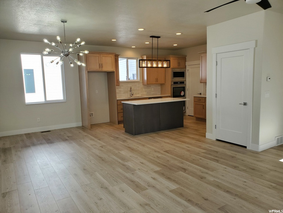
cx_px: 142
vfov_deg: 53.1
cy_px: 106
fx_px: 213
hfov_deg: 67.3
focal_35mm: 26
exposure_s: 1/123
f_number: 2.4
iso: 50
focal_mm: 4.3
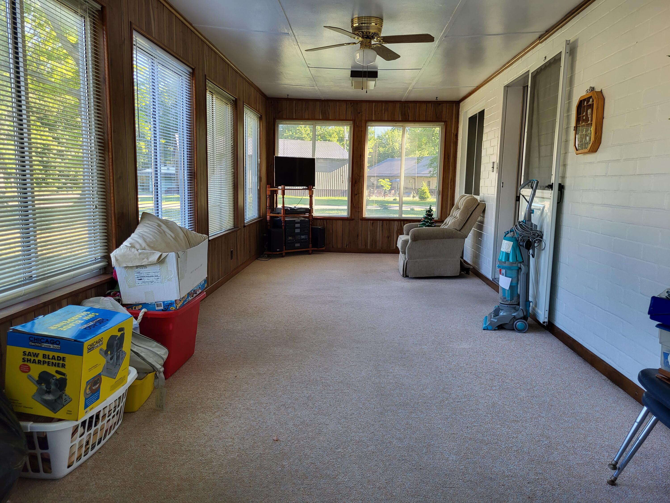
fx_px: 503
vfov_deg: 53.1
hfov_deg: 67.3
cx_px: 335
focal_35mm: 26
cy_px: 252
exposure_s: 1/120
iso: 80
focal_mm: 5.4
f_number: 1.8
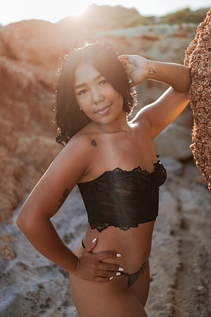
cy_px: 158
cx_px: 106
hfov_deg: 37.9
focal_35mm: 35
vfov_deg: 54.4
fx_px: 308
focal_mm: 35
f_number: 1.8
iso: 100
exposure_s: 1/2000
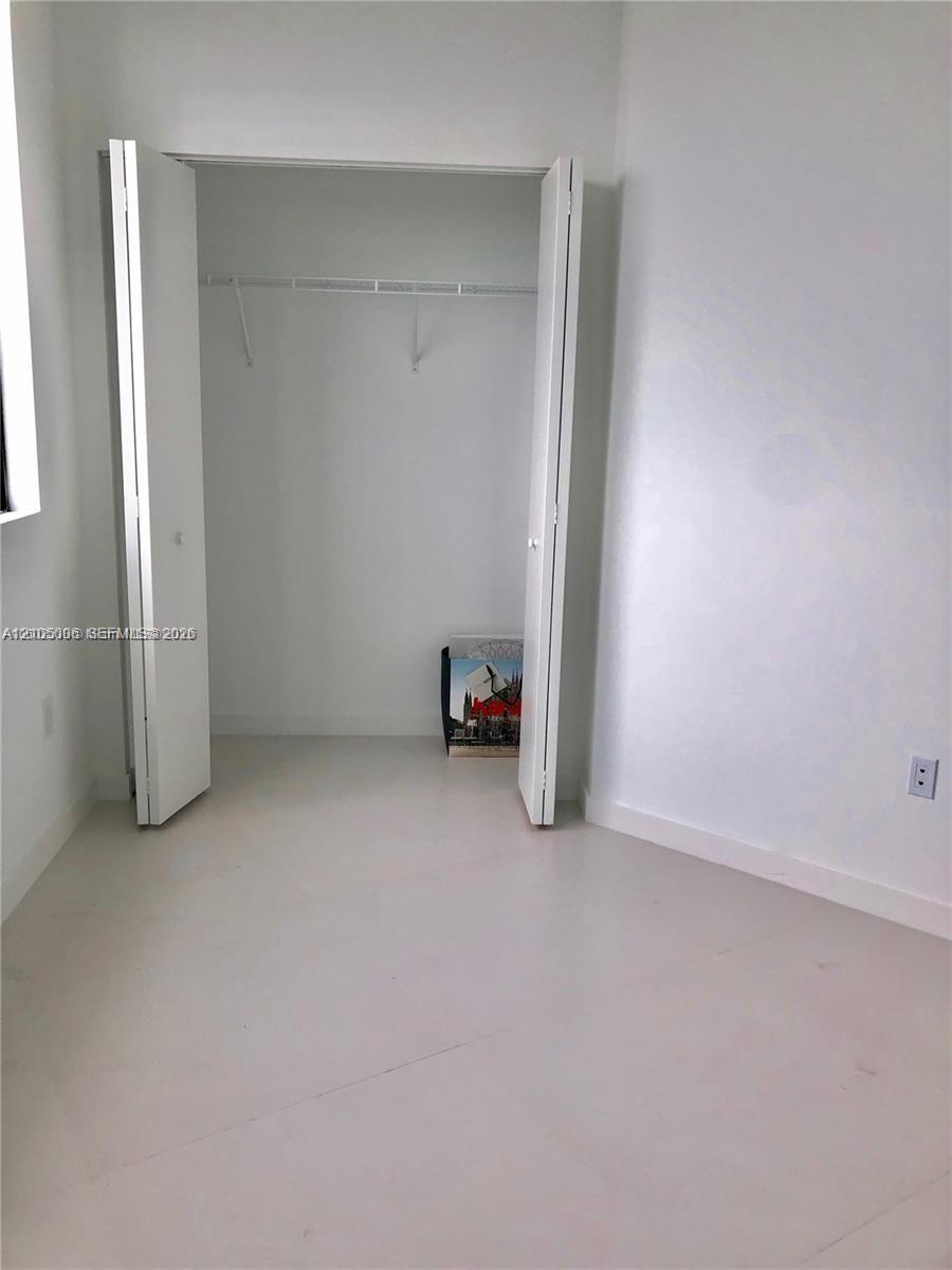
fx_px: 1027
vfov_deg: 63.4
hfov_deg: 49.7
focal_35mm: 28
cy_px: 635
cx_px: 476
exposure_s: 1/372
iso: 20
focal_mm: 4
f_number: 1.8
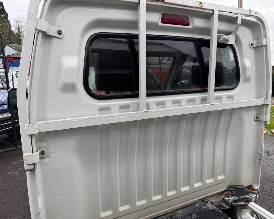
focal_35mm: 26
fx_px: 211
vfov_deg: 54.9
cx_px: 137
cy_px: 111
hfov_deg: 66.0
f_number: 1.78
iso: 80
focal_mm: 6.76
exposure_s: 1/780
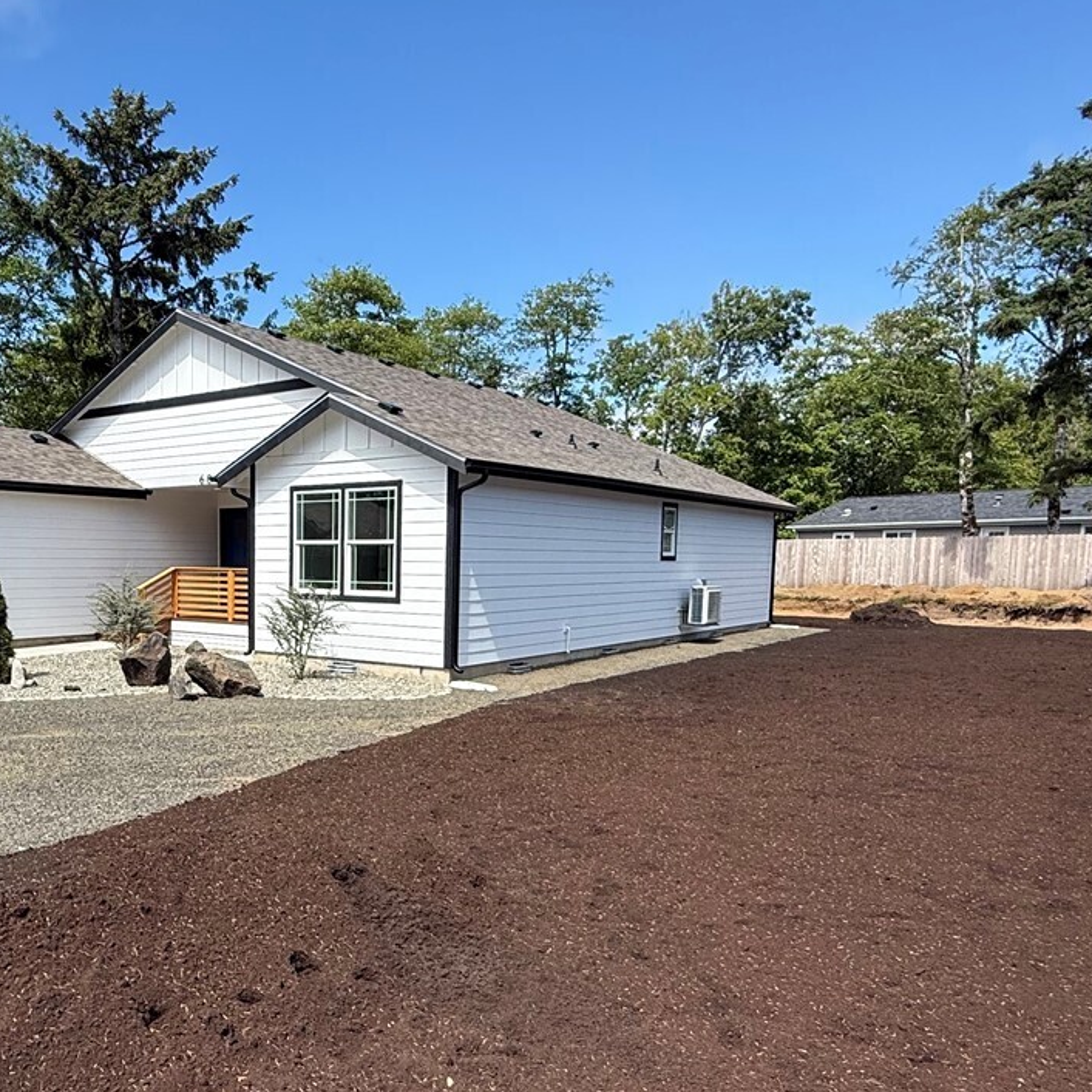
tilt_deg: -6.3
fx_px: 999
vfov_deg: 56.8
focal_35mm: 28
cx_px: 306
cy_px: 661
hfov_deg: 55.2
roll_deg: -0.6
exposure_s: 1/1431
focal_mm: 2.22
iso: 50
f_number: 2.2
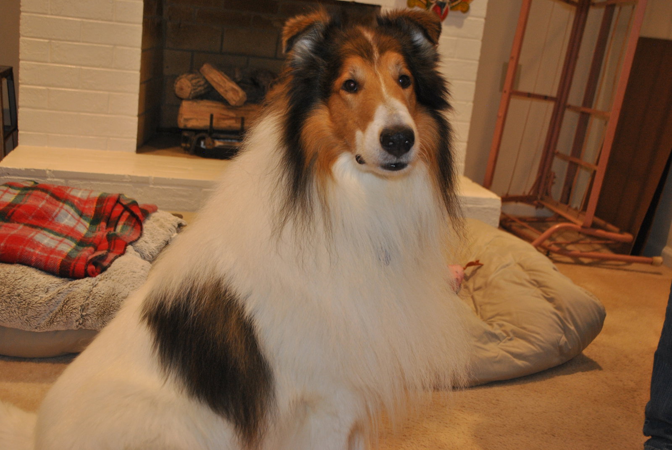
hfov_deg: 43.6
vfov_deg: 29.9
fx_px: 841
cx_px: 336
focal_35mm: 45
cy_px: 225
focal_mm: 30
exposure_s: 1/60
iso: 400
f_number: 4.5
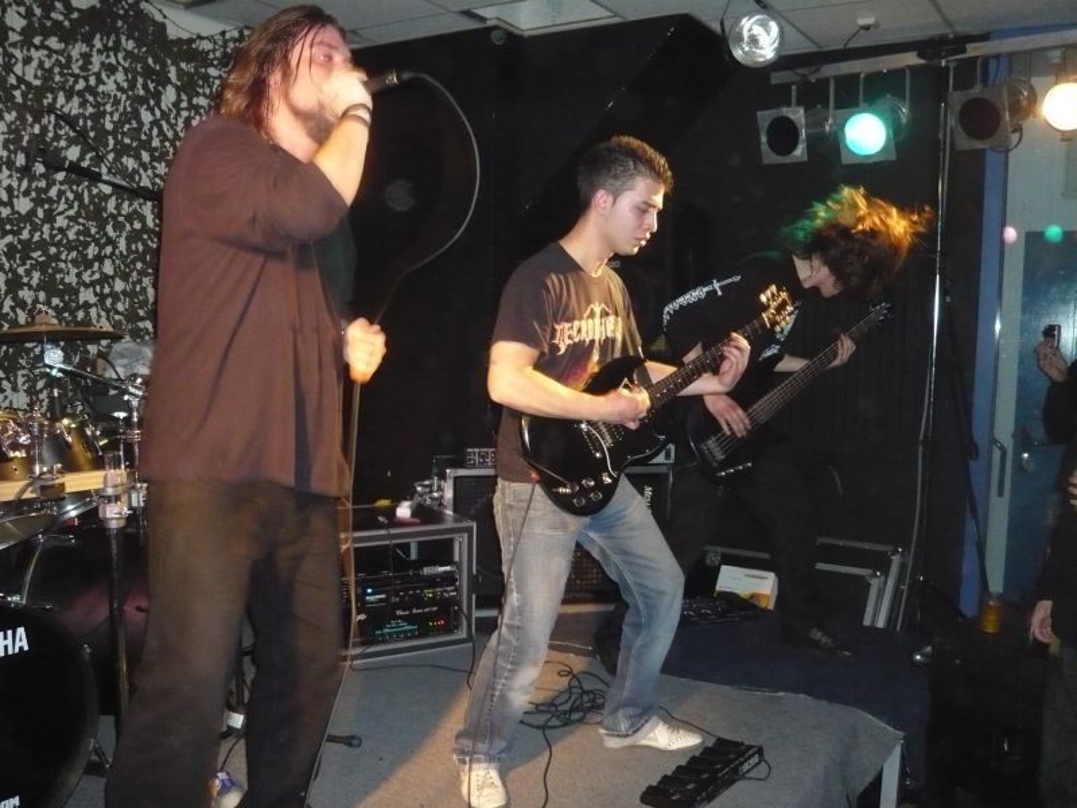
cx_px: 538
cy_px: 404
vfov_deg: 44.2
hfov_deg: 56.8
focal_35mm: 32
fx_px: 996
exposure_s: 1/30
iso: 500
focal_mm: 5.2
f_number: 3
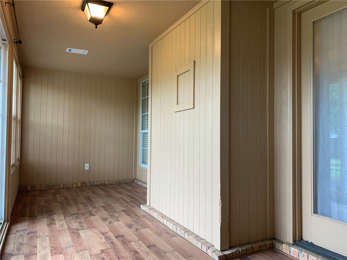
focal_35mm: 26
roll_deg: -1.0
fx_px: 261
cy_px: 130
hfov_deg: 67.3
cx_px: 174
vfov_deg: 53.1
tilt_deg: +1.6
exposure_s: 1/60
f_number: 1.8
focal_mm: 4.25
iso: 64
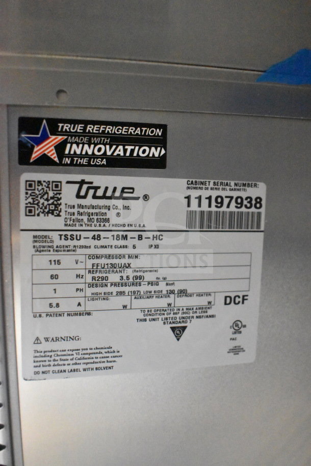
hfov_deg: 40.0
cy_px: 233
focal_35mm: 33
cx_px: 156
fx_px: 428
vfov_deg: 57.2
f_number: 3.8
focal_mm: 22
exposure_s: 1/40
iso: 20000
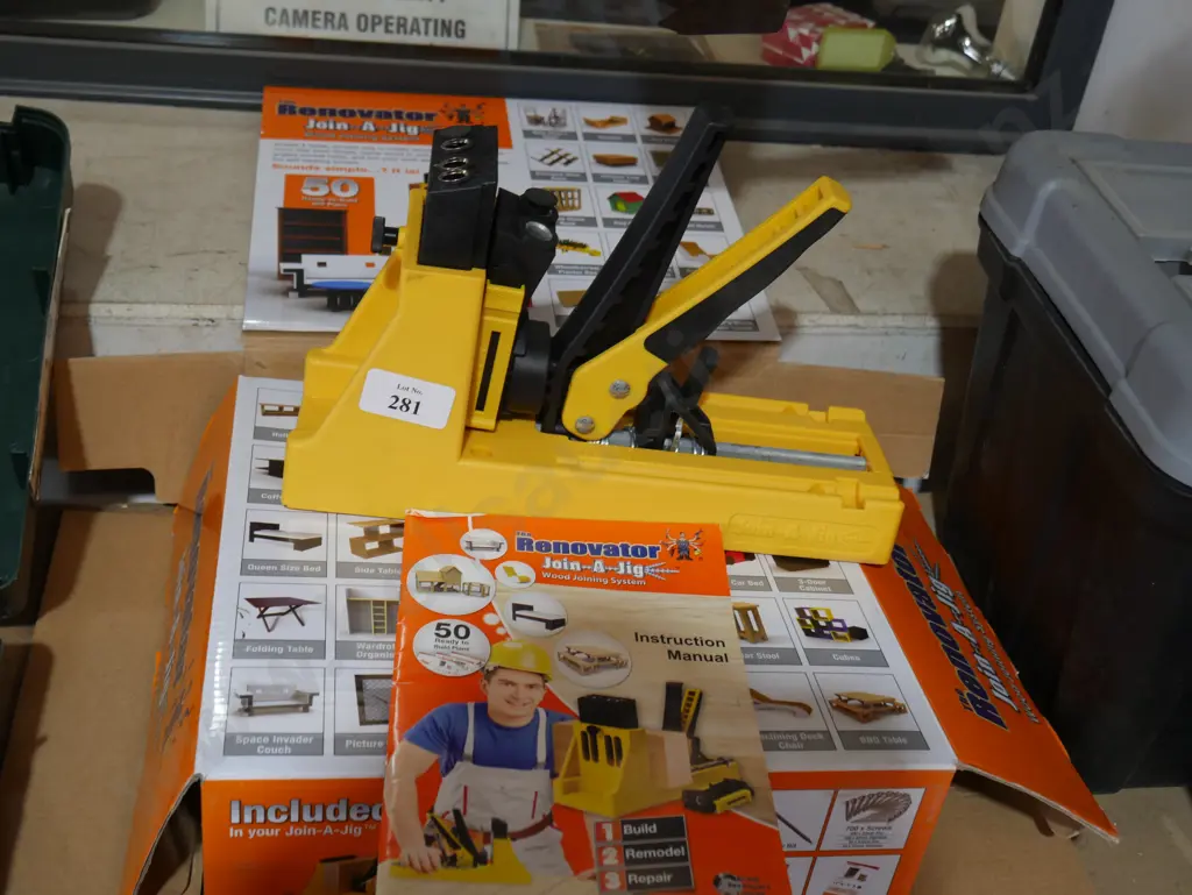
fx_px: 1447
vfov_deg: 34.4
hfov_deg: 44.8
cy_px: 448
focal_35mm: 42
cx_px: 596
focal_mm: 21
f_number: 4.6
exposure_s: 1/60
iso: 400
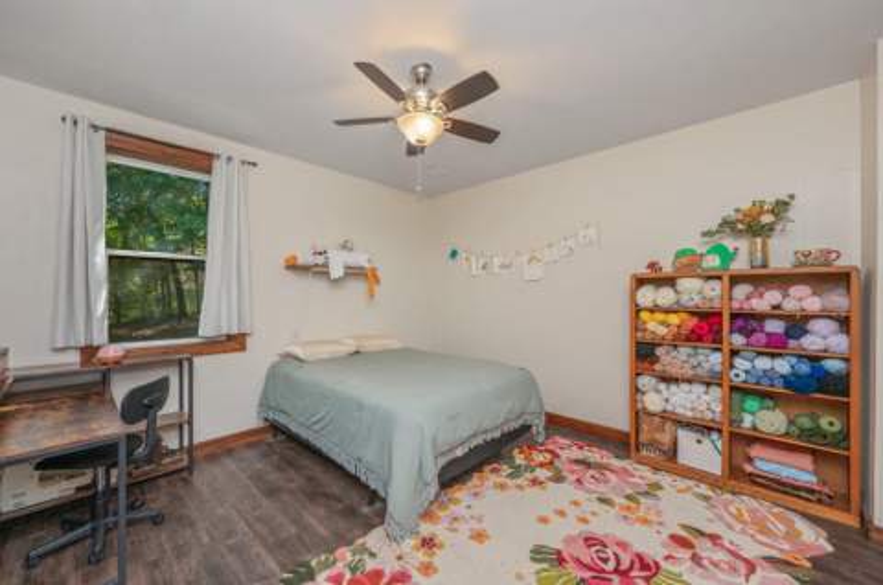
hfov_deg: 104.4
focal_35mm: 14
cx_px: 442
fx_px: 343
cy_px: 292
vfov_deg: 81.0
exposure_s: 1/30
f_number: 9
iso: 320
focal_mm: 14
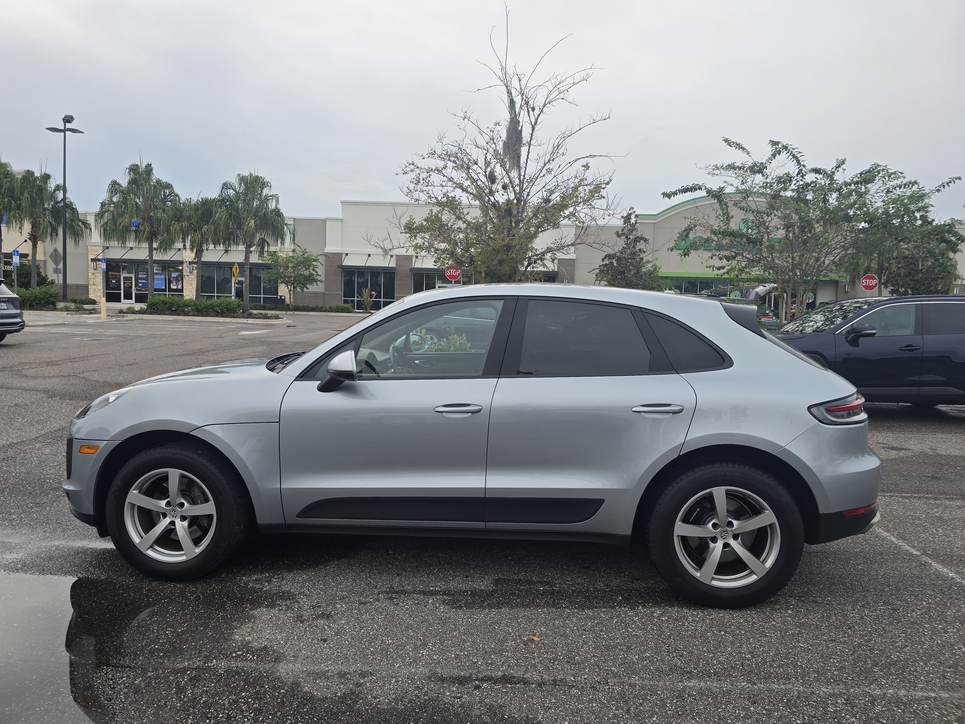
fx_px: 641
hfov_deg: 73.9
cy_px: 362
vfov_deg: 58.9
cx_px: 482
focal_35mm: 23
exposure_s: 1/180
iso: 20
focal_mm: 6.3
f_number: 1.7
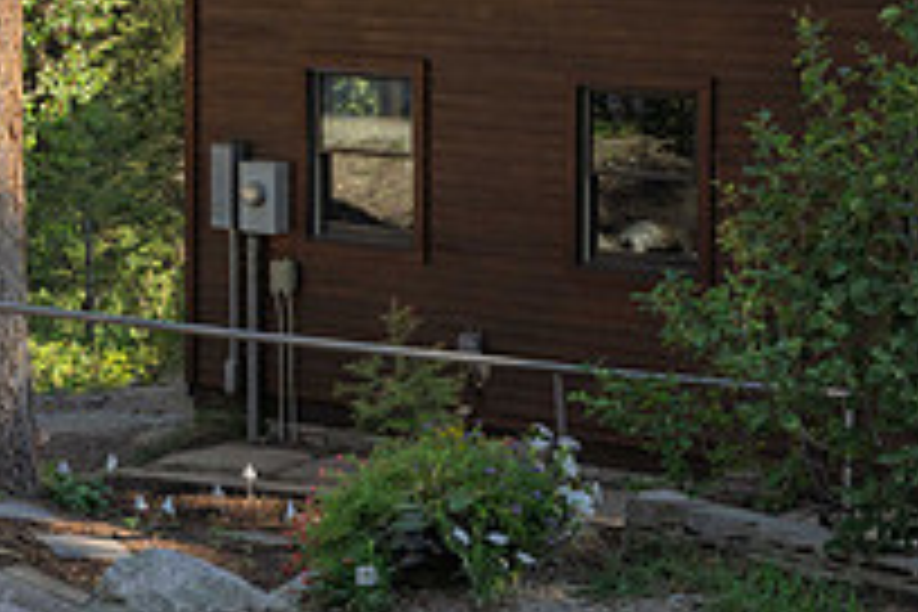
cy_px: -47
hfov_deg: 24.1
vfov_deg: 18.0
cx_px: 1210
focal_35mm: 73
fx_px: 1861
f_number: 8
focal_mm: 24
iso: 400
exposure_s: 1/320
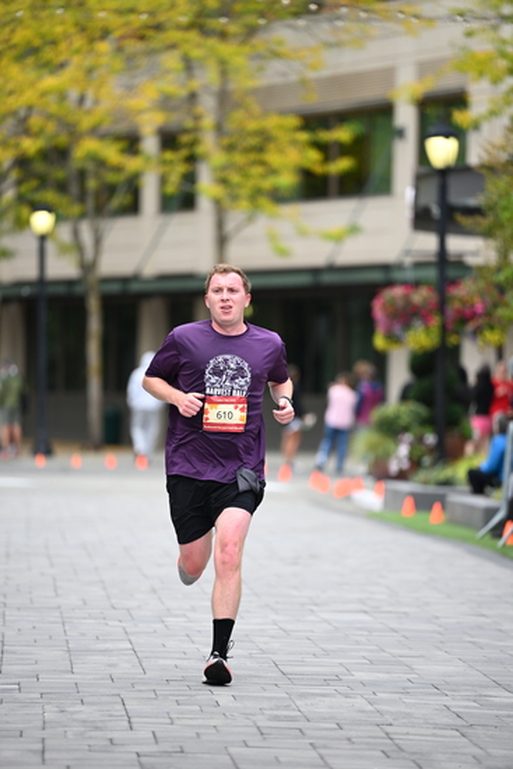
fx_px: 4272
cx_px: 256
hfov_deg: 6.9
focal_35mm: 200
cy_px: 384
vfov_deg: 10.3
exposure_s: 1/2000
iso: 800
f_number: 2.8
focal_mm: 200
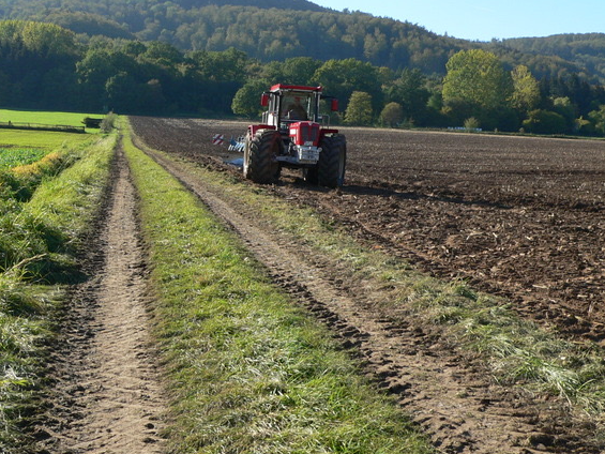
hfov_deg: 37.5
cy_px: 199
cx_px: 276
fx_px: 892
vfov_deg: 28.5
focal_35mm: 51
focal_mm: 6
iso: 80
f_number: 4
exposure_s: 1/400
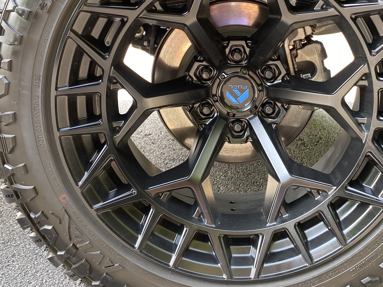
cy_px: 88
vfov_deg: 33.2
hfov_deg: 43.5
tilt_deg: -8.8
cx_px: 238
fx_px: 476
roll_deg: -1.2
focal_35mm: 43
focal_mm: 4.25
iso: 125
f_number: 1.8
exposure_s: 1/121
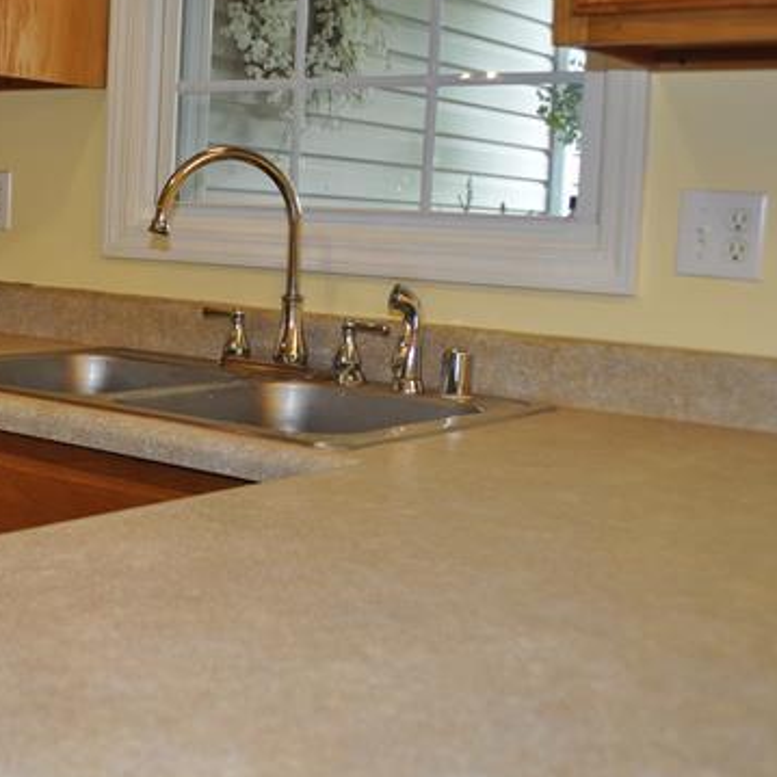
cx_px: 123
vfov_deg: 25.3
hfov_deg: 24.8
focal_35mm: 68
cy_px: 321
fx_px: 1727
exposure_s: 1/60
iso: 640
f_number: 4.5
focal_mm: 30
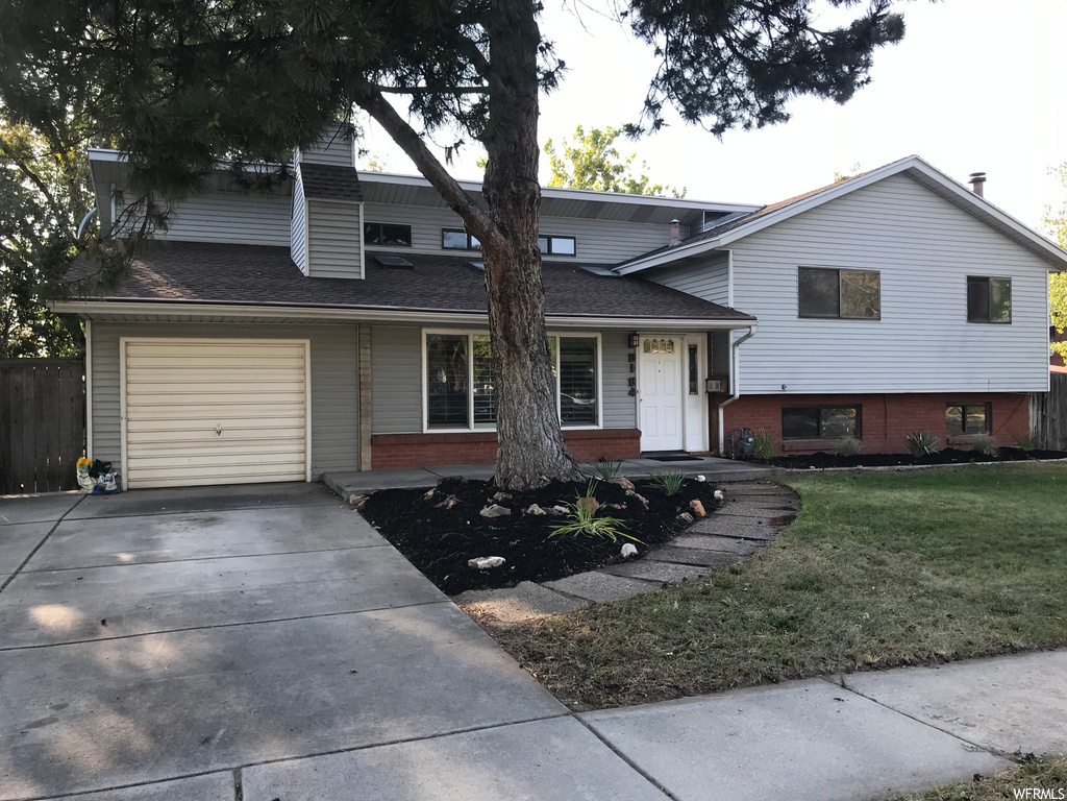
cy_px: 400
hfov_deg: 63.4
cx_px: 534
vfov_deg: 49.7
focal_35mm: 28
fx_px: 863
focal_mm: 3.99
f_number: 1.8
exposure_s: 1/295
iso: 20
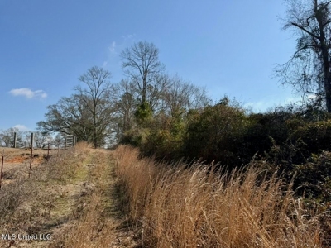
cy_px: 124
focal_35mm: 24
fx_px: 229
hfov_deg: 71.6
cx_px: 166
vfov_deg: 56.8
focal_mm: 6.76
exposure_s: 1/5714
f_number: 1.78
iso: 80
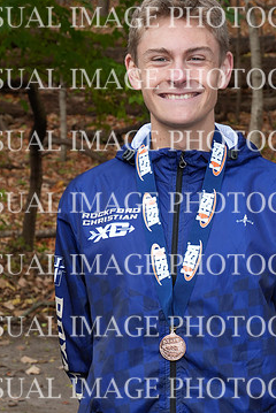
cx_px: 160
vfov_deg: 10.9
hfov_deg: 7.3
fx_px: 2169
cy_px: 234
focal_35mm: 189
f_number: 11
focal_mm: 78
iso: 500
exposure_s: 1/160
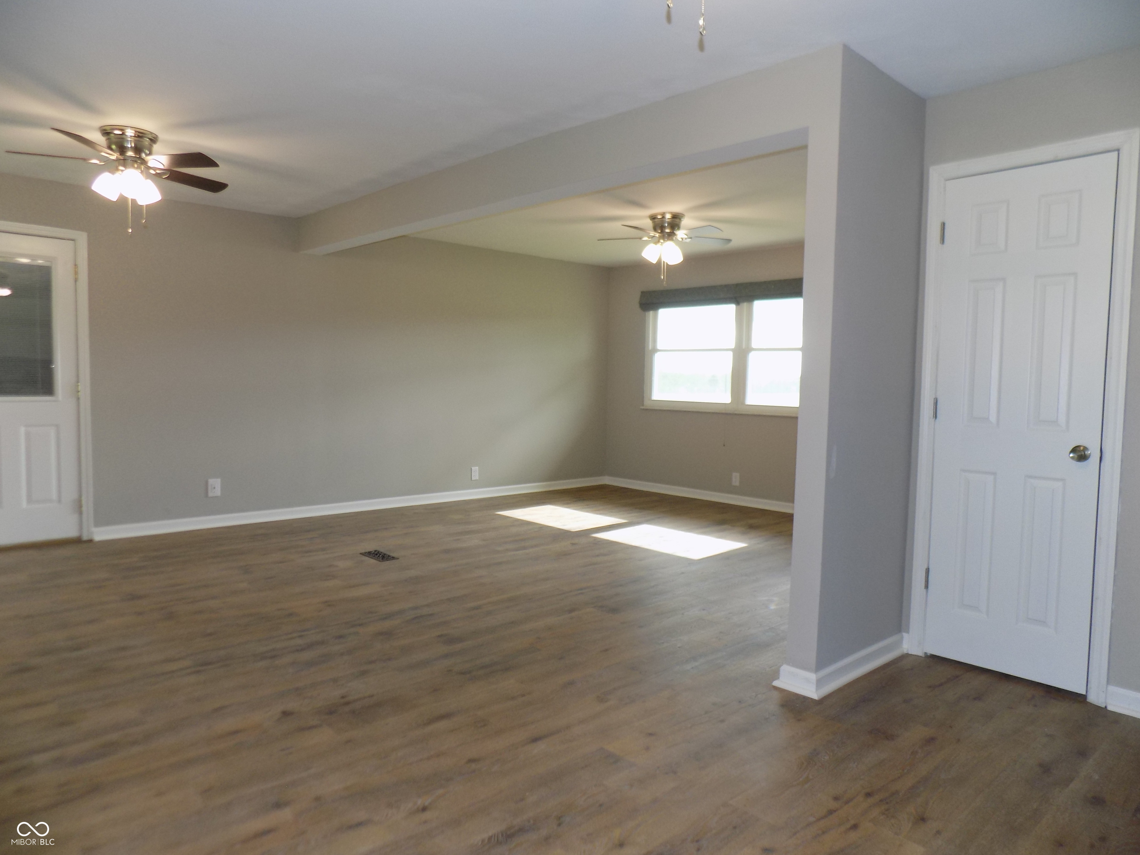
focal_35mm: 23
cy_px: 428
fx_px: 757
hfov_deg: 73.9
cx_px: 570
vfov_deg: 58.9
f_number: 3.1
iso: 100
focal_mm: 4
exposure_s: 1/30
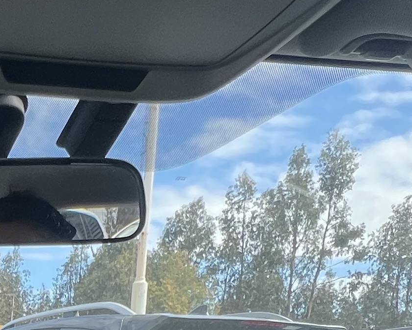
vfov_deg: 21.6
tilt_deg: -6.5
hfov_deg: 24.9
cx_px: -181
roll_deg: -2.5
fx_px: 744
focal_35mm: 61
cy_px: 471
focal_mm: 1.57
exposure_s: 1/368
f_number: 1.8
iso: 32
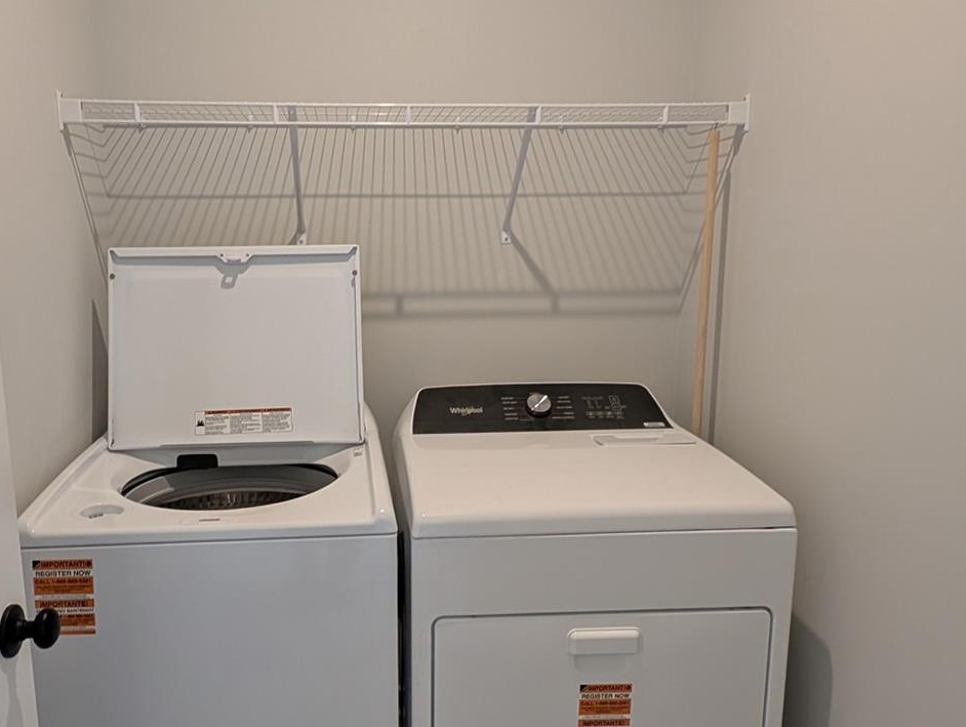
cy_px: 385
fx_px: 726
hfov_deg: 66.8
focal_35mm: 26
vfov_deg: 53.1
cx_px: 408
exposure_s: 1/24
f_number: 1.95
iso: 85
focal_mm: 2.23
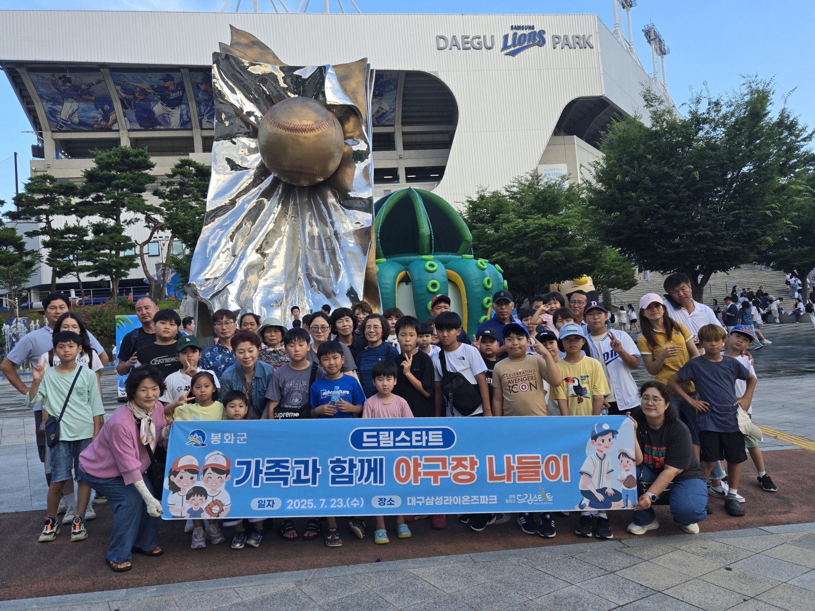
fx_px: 565
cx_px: 403
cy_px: 306
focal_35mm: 24
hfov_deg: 71.6
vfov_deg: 56.8
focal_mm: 5.4
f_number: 1.8
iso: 80
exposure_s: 1/1250
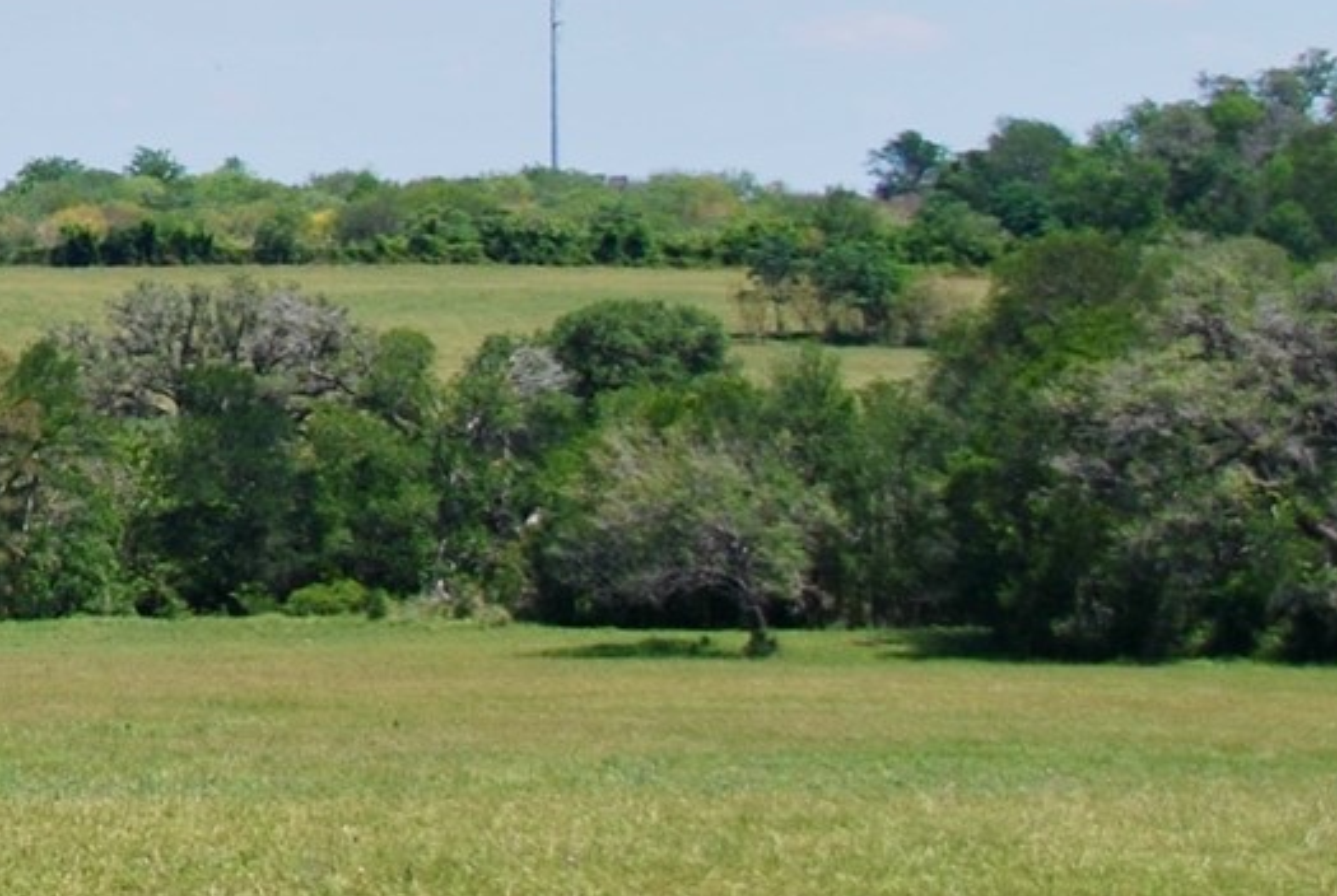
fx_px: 7366
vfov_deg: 6.9
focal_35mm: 198
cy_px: -181
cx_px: -837
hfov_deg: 10.0
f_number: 8
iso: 100
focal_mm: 32
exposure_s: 1/250
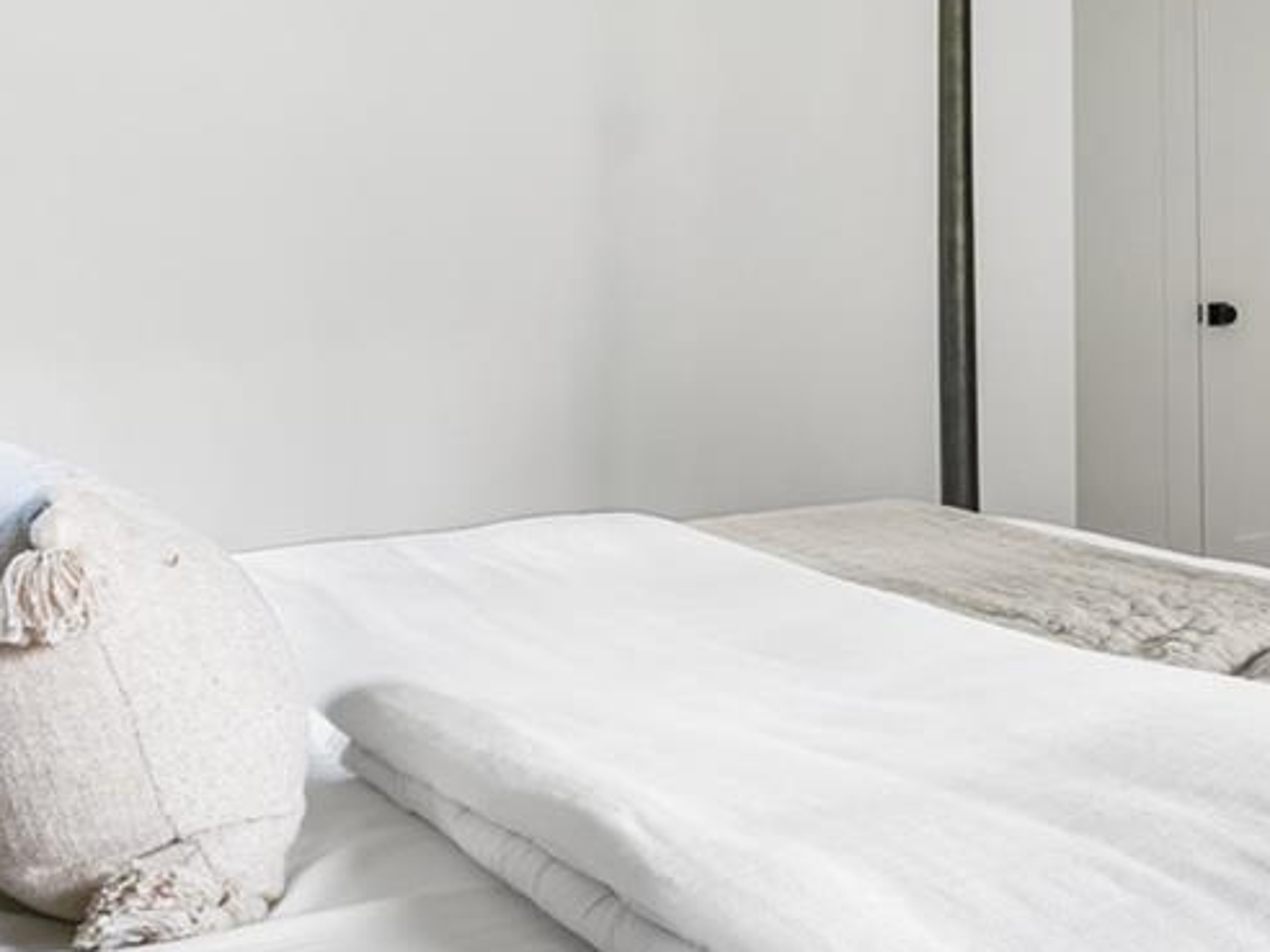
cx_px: 1502
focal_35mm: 50
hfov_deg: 32.1
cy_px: 270
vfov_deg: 28.8
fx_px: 1834
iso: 800
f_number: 8
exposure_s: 1
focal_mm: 16
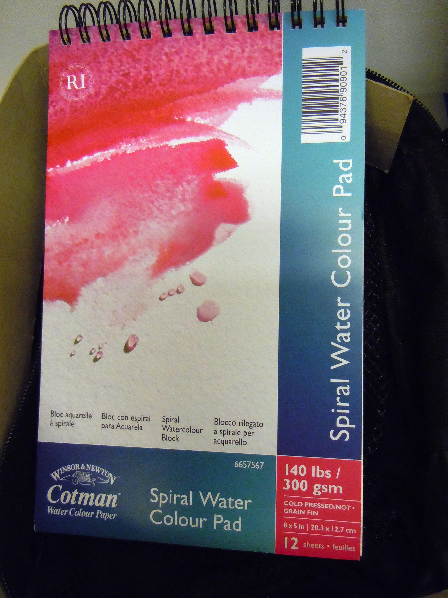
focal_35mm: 30
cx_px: 224
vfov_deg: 60.0
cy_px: 299
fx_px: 518
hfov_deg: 46.8
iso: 640
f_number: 3.5
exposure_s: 1/125
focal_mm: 5.4
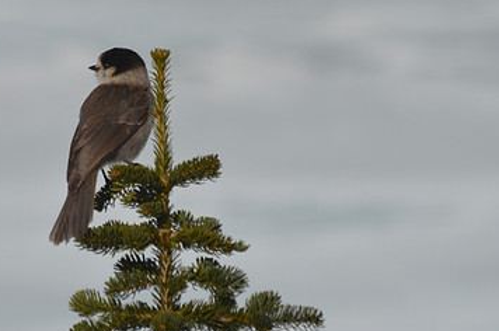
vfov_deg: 1.9
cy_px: 147
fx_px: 10142
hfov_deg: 2.8
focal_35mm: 733
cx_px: 139
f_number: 8
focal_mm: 300
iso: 400
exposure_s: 1/2000
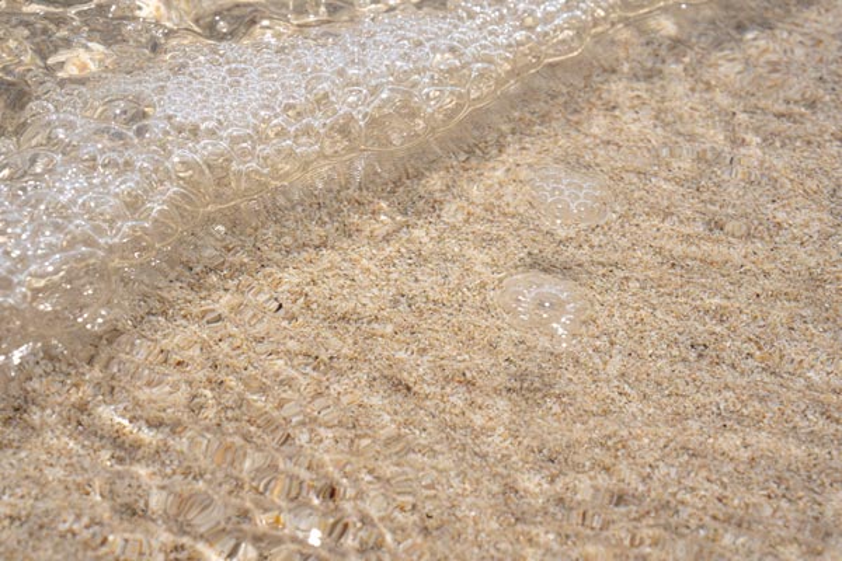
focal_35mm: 70
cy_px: 280
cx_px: 421
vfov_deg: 19.5
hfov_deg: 28.8
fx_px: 1637
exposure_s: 1/2000
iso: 200
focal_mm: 70
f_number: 13
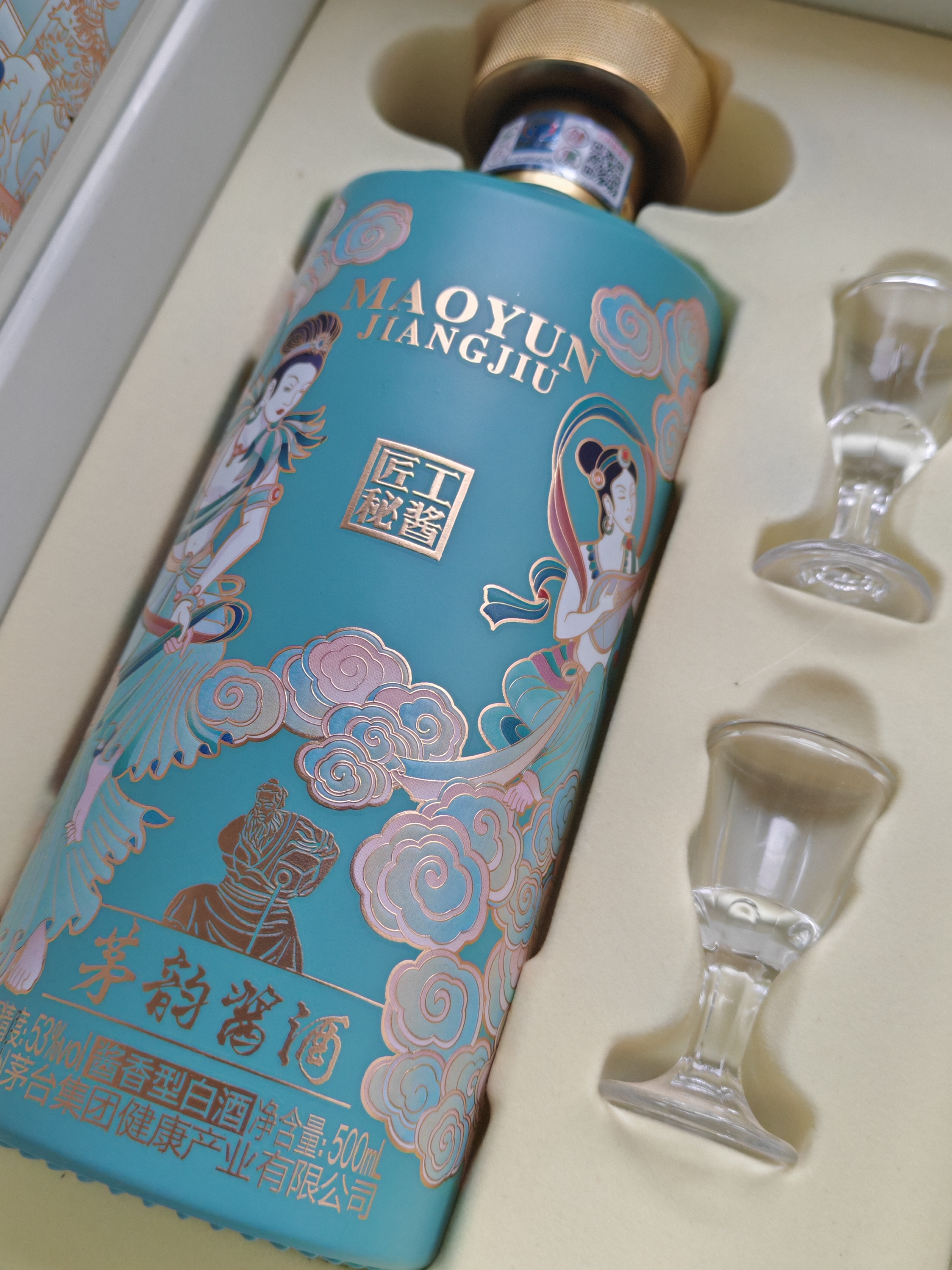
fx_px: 1210
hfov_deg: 42.9
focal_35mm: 33
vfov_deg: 55.4
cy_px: 645
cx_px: 494
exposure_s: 1/100
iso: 200
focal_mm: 5.52
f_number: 1.95
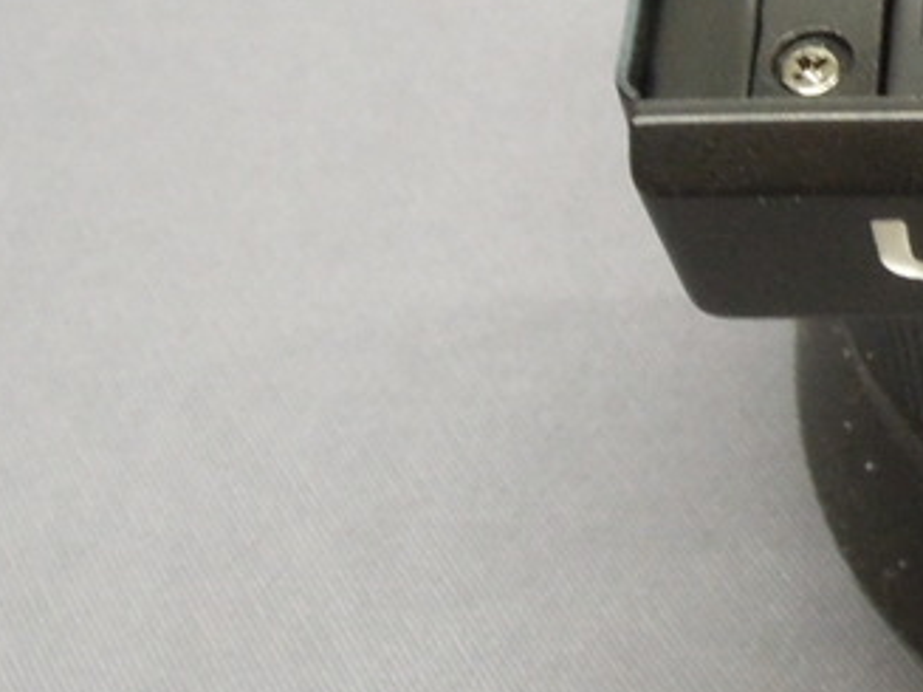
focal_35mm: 147
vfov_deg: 10.0
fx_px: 3918
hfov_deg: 13.1
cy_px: -99
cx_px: 1112
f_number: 5.8
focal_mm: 7.2
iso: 400
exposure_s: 1/13
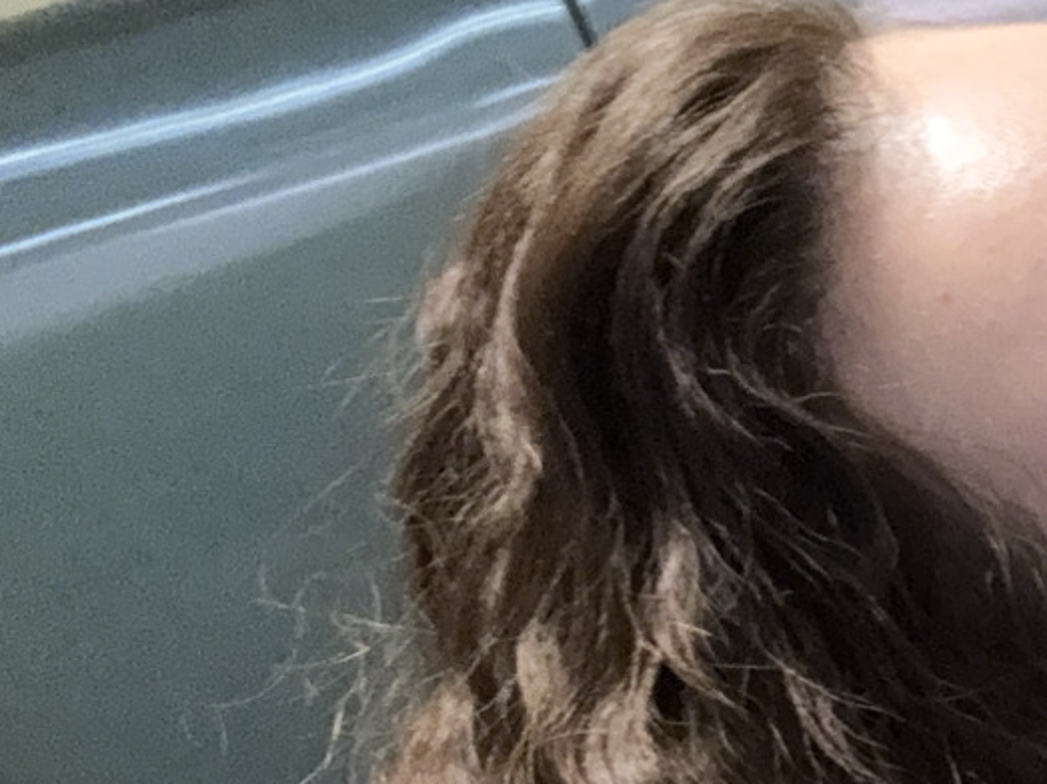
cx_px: 1750
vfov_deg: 16.2
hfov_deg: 18.5
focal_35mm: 88
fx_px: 2661
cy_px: 922
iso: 125
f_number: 1.9
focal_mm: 2.69
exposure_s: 1/40
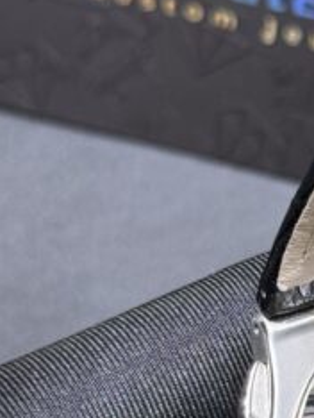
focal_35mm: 164
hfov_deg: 8.9
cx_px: 464
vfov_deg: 11.9
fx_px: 1980
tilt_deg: -50.9
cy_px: 391
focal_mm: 6.76
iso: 100
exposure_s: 1/50
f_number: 1.78
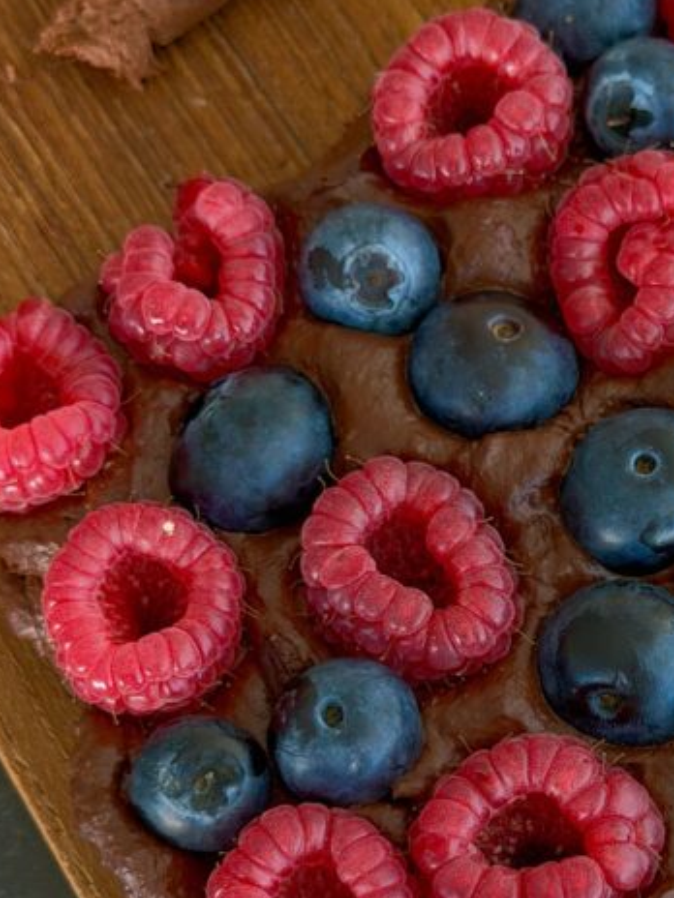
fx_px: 2752
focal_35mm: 106
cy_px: 604
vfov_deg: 18.5
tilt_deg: -70.1
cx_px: 668
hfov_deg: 13.8
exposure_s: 1/66
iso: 100
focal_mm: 6.76
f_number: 1.78
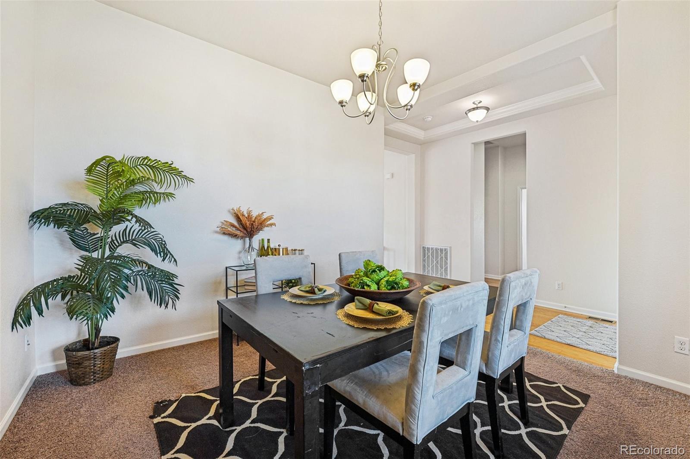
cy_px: 230
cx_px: 345
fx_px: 268
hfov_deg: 104.3
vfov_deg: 81.2
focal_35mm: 14
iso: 400
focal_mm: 14
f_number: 8
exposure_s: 1/20
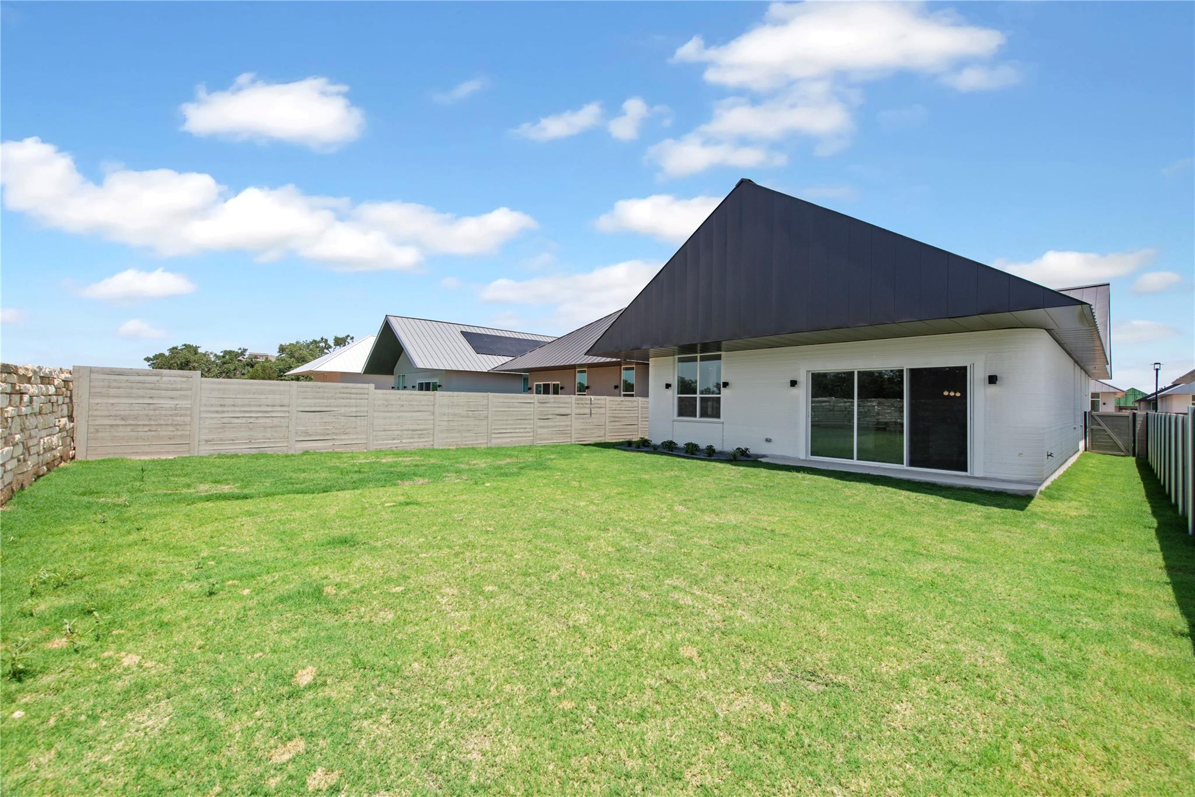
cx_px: 598
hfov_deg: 104.3
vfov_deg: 81.2
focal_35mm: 14
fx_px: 465
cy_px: 398
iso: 160
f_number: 8
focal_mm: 14
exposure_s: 1/500
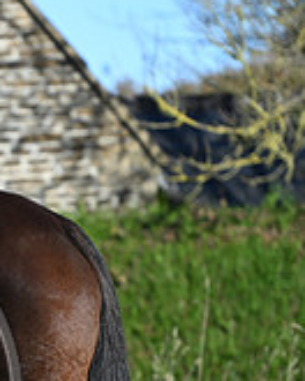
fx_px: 5788
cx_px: -240
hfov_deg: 3.0
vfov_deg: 3.8
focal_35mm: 513
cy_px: 378
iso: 140
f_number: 3.5
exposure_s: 1/1250
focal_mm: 155
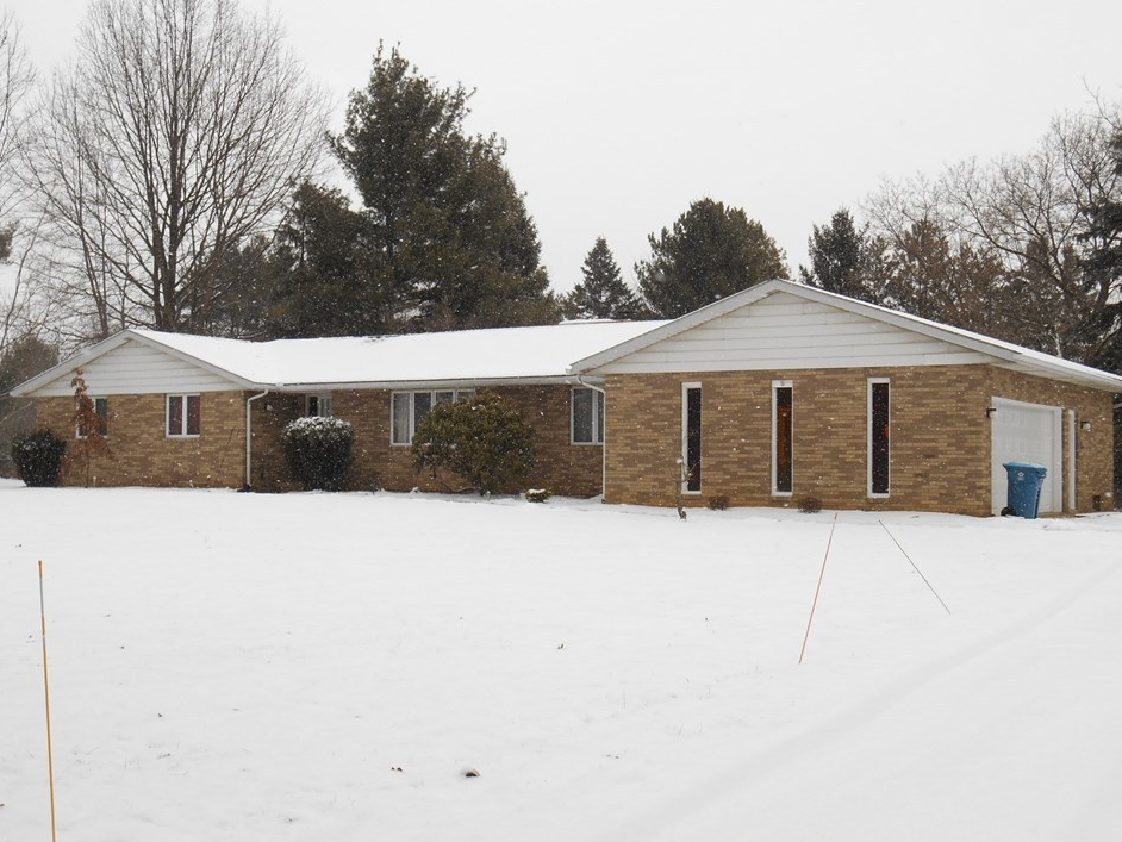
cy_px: 418
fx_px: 1621
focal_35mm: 50
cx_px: 541
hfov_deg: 38.2
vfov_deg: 29.1
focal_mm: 8.3
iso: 80
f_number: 4
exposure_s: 1/320
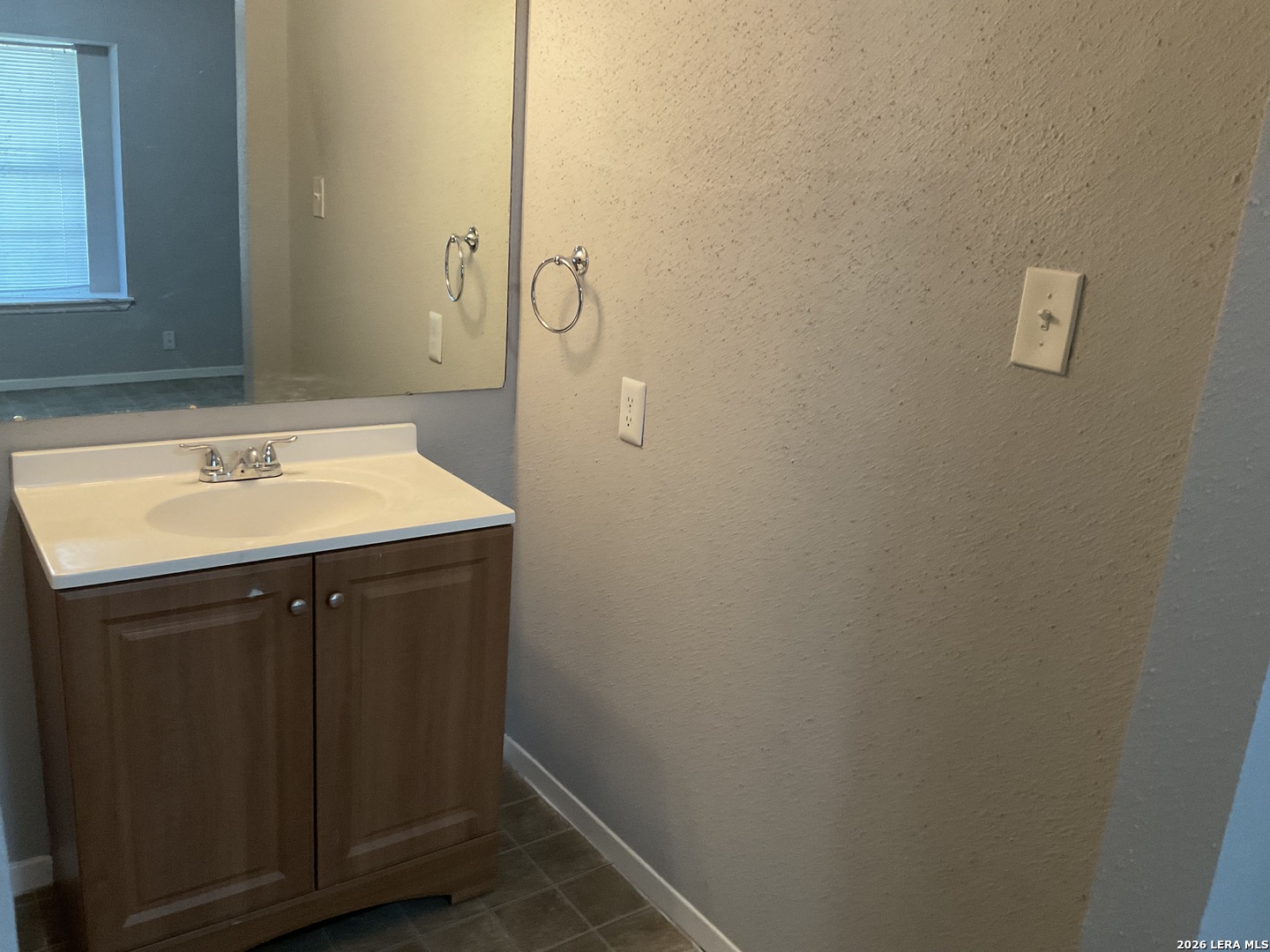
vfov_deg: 48.2
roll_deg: -2.8
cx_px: 635
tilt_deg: -15.3
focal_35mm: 29
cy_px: 476
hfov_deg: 61.7
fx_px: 1064
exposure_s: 1/60
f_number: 1.8
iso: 200
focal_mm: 3
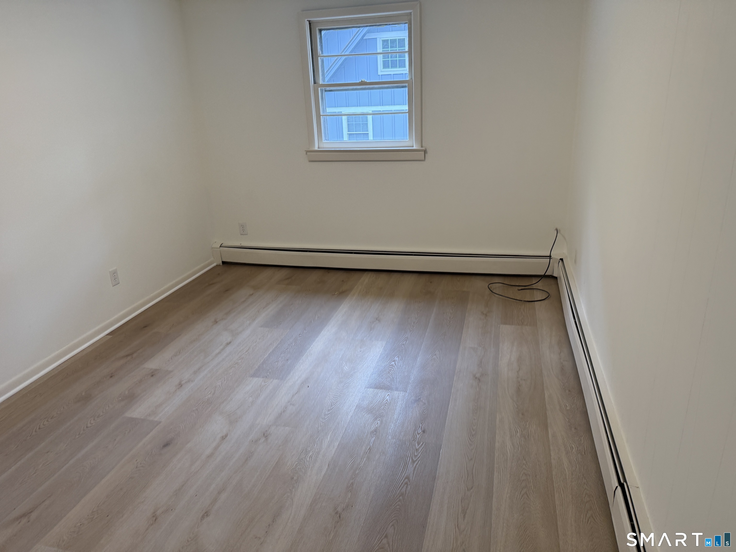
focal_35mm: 24
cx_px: 368
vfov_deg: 56.8
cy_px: 276
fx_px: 510
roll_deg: +1.4
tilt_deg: -19.0
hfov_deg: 71.6
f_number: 1.78
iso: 125
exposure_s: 1/139
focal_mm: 6.76
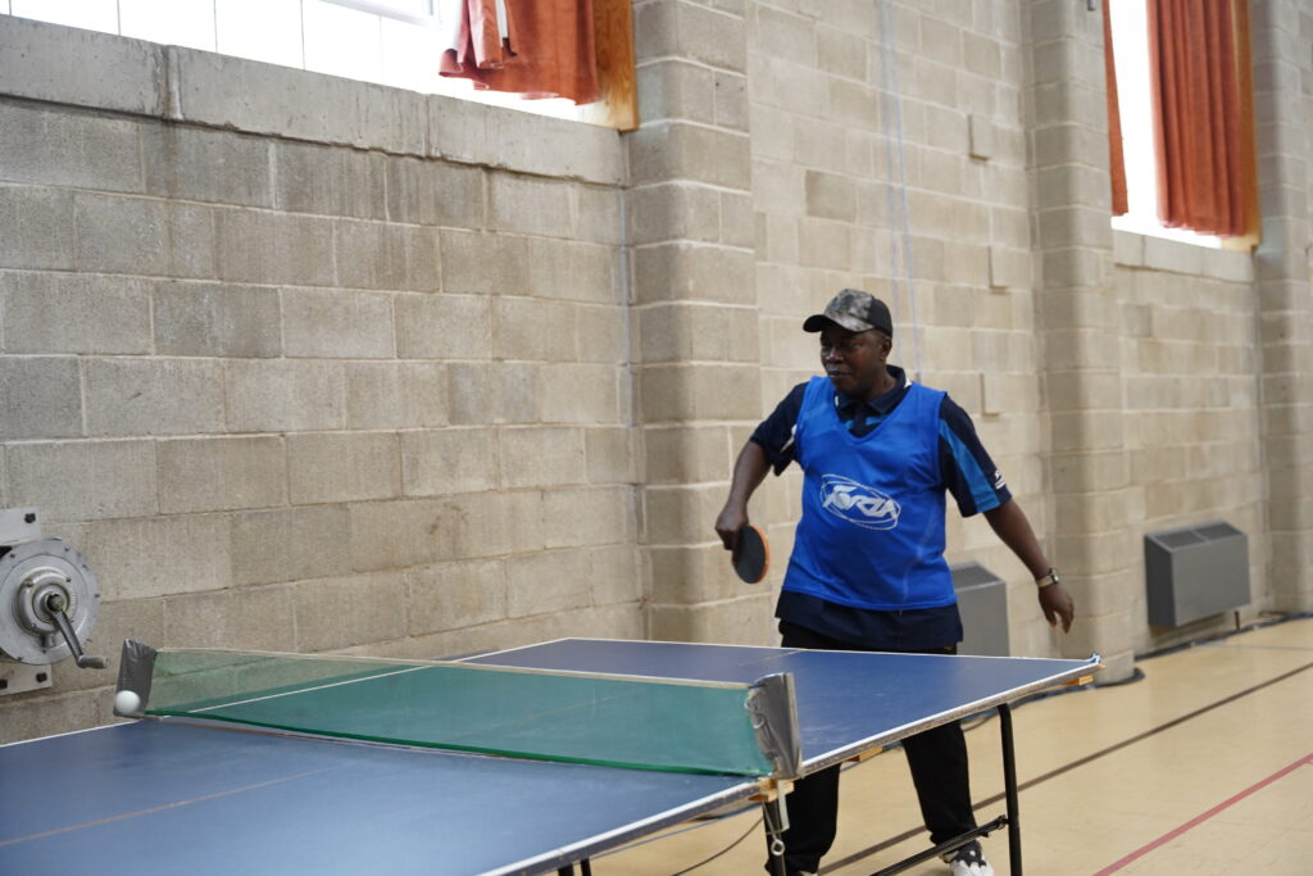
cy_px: 438
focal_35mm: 44
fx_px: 1590
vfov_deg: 30.8
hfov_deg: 44.9
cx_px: 656
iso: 2000
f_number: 2.8
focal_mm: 43.6
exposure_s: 1/160
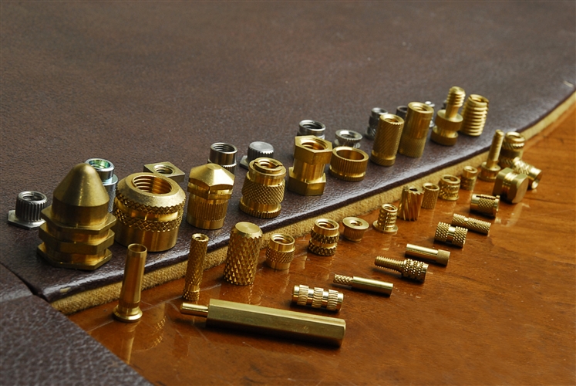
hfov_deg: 20.6
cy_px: 193
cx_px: 288
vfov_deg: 13.9
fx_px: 1586
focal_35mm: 99
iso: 400
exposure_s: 1/50
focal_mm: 66
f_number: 16
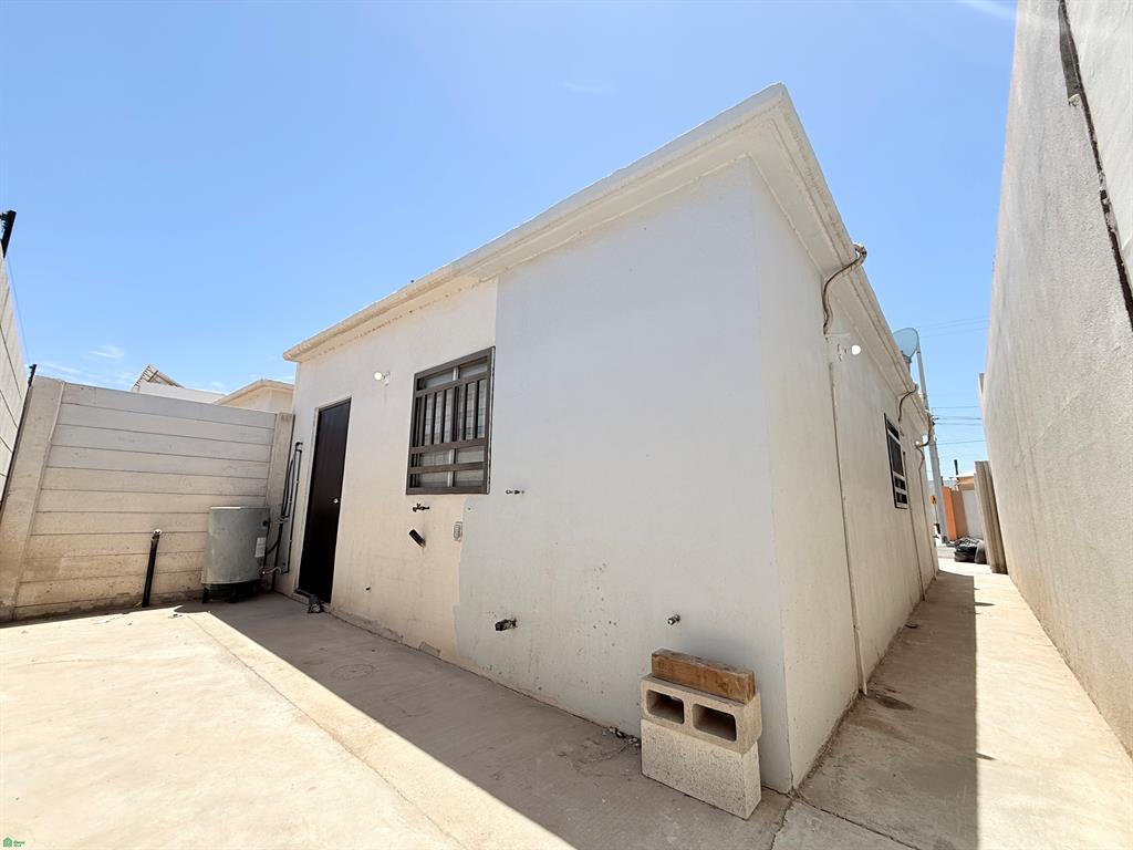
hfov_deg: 102.1
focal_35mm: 14
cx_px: 566
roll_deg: -0.8
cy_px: 425
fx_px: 458
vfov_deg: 85.7
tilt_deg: +11.6
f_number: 2.2
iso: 50
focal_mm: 2.22
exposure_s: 1/1901
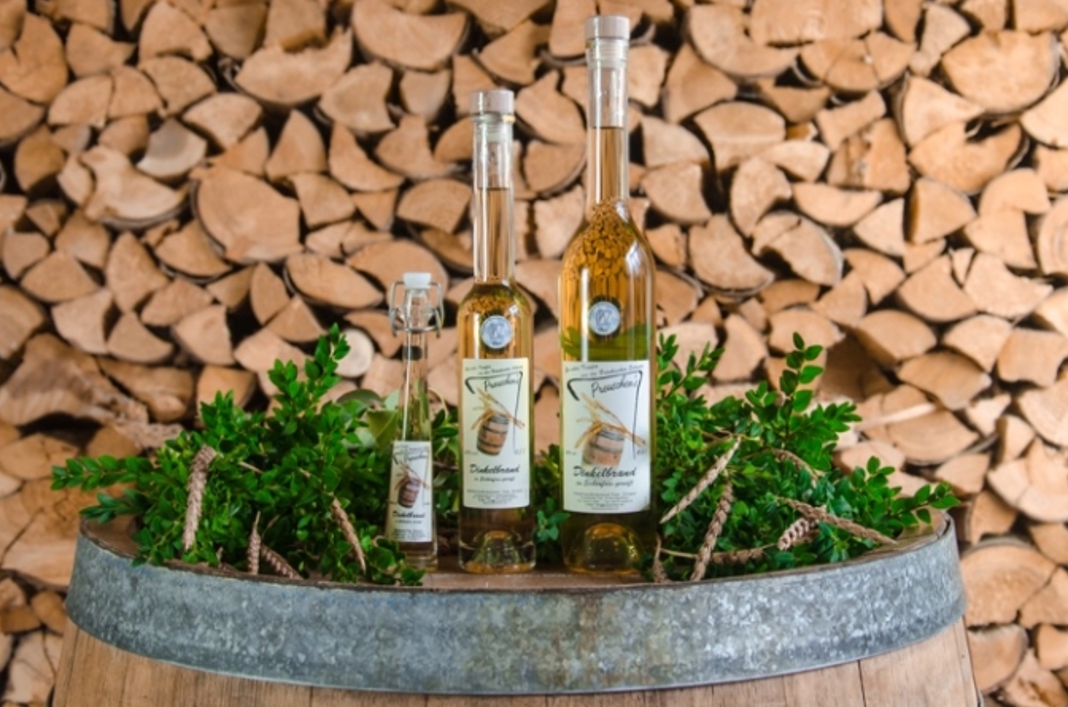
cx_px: 523
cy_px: 334
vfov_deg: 27.9
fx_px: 1421
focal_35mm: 48
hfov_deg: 41.2
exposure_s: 1/30
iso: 640
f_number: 5
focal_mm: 28
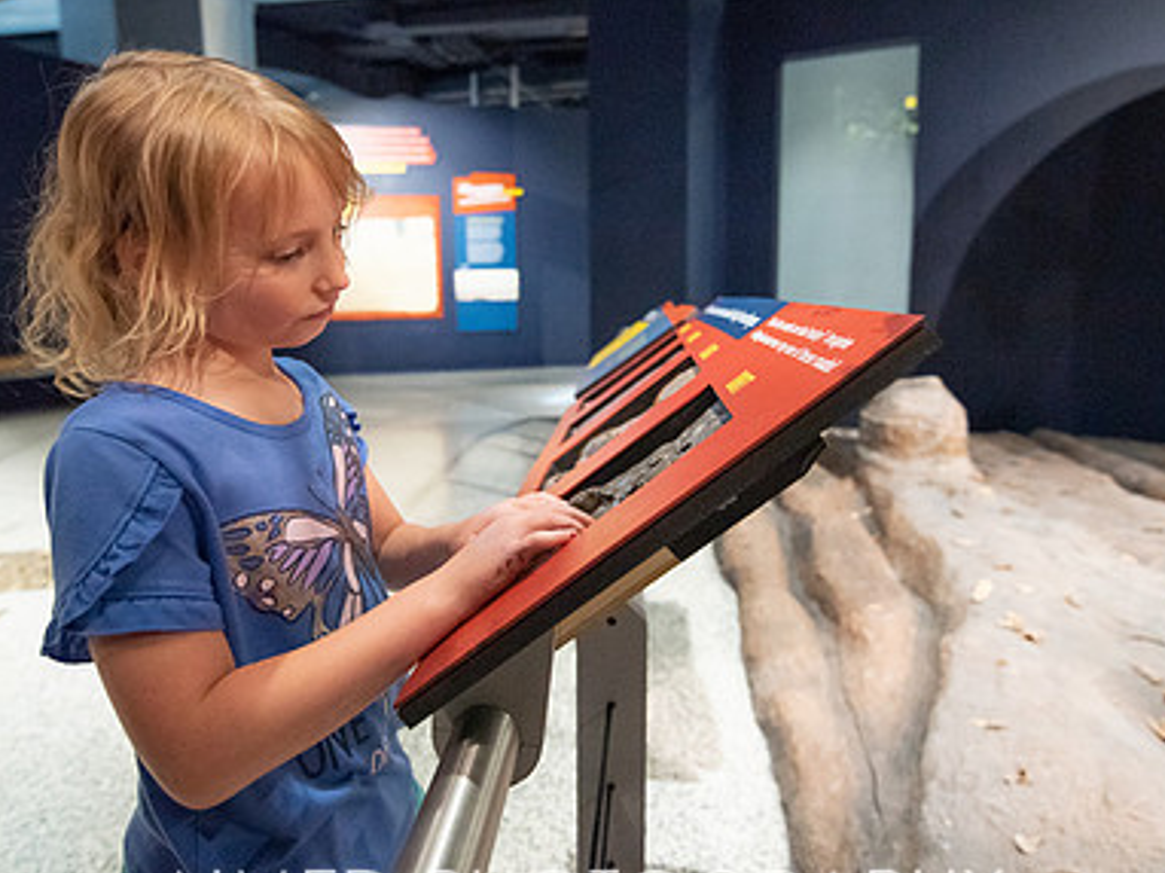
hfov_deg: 79.0
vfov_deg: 63.0
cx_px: 570
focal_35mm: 21
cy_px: 365
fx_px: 706
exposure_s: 1/200
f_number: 2.8
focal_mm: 14
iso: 2000
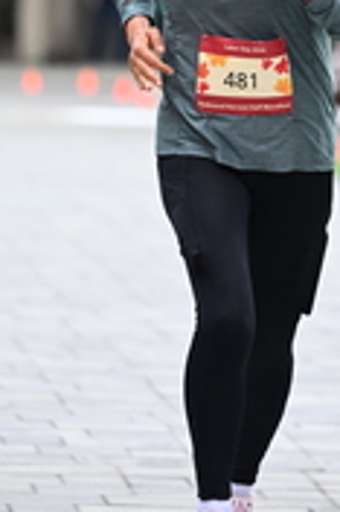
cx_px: 246
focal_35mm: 438
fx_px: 6217
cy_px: -119
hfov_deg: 3.1
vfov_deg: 4.7
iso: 640
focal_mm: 140
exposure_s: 1/2000
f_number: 2.8
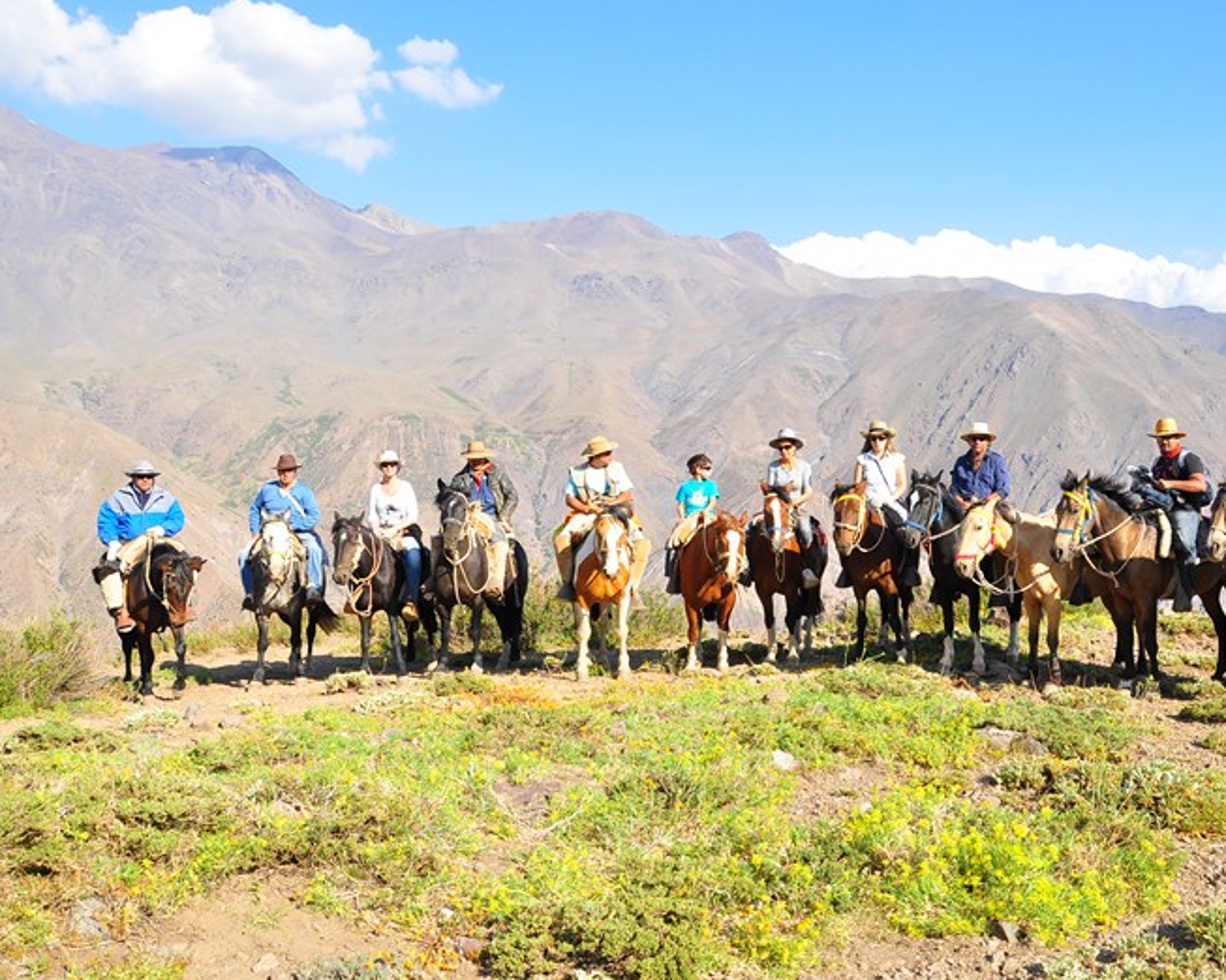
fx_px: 1124
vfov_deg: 47.1
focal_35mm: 31
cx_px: 740
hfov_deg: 56.7
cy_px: 491
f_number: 10
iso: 400
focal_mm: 18
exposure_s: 1/400
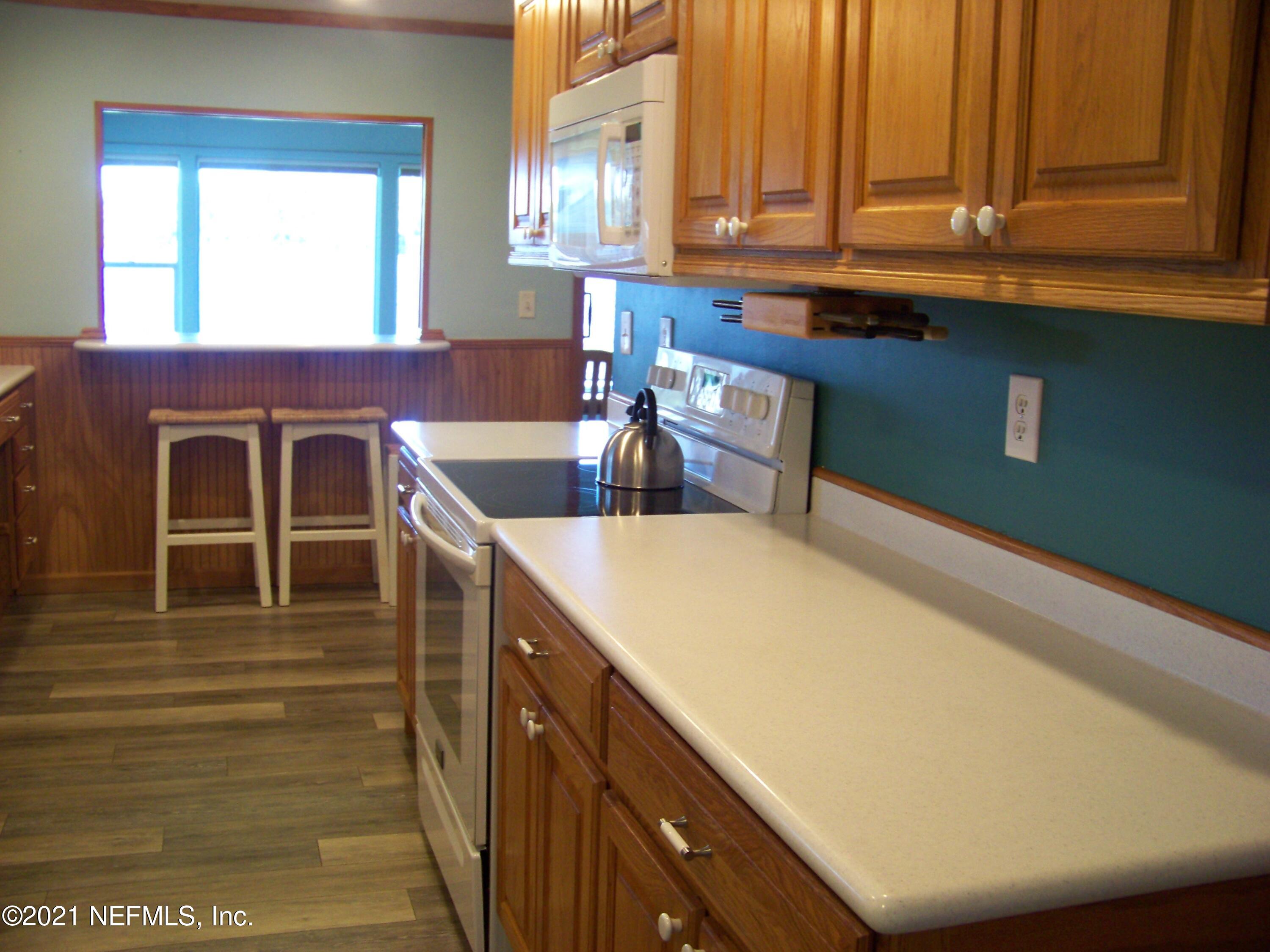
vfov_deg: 39.7
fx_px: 1321
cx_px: 635
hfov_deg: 51.4
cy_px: 476
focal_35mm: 36
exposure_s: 1/30
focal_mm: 5.85
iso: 160
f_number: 2.8
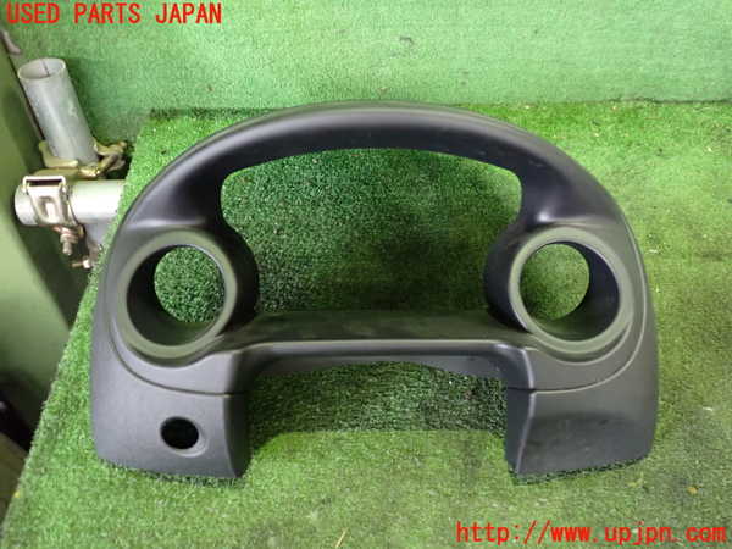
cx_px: 366
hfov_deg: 60.0
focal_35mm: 30
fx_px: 634
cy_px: 274
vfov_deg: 46.8
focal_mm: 5.4
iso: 800
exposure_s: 1/25
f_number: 2.3
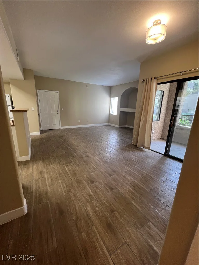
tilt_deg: -13.0
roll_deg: -0.9
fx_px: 100
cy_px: 132
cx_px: 100
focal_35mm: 13
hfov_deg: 89.9
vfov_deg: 106.2
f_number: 1.8
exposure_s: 1/60
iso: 160
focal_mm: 1.57
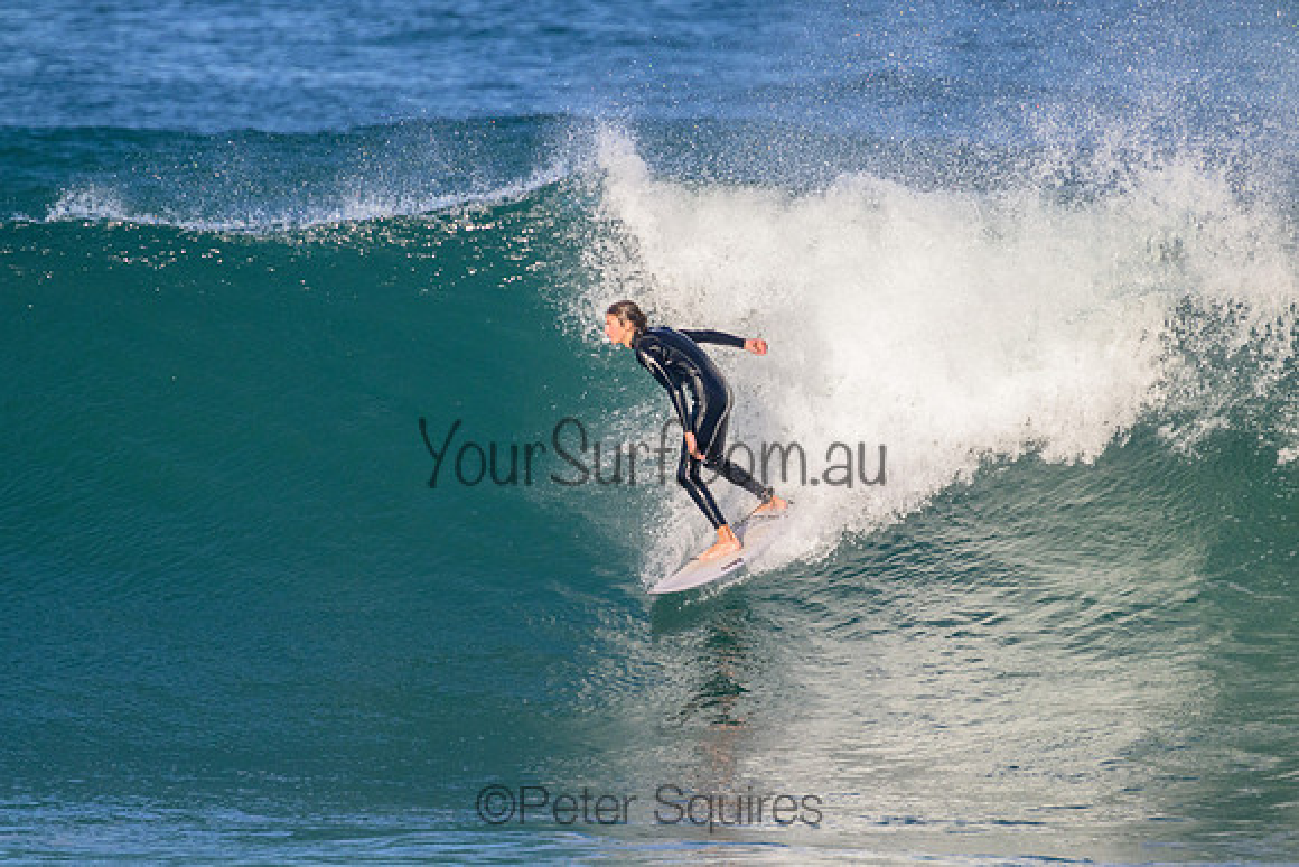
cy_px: 434
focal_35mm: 800
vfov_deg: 1.7
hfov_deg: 2.6
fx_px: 28872
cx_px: 650
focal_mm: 800
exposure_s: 1/2000
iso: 1400
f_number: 11
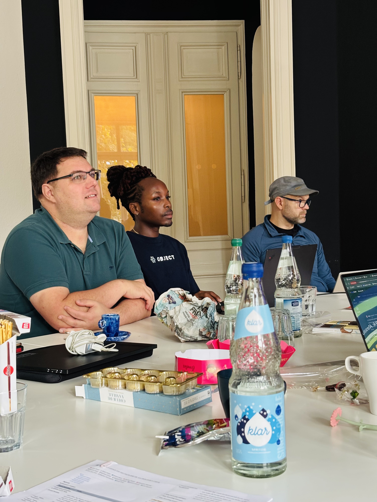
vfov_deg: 36.8
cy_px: 251
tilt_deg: -3.0
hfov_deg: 28.0
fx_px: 755
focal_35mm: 52
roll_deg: +1.4
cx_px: 188
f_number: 1.6
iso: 160
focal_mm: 5.96
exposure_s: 1/40
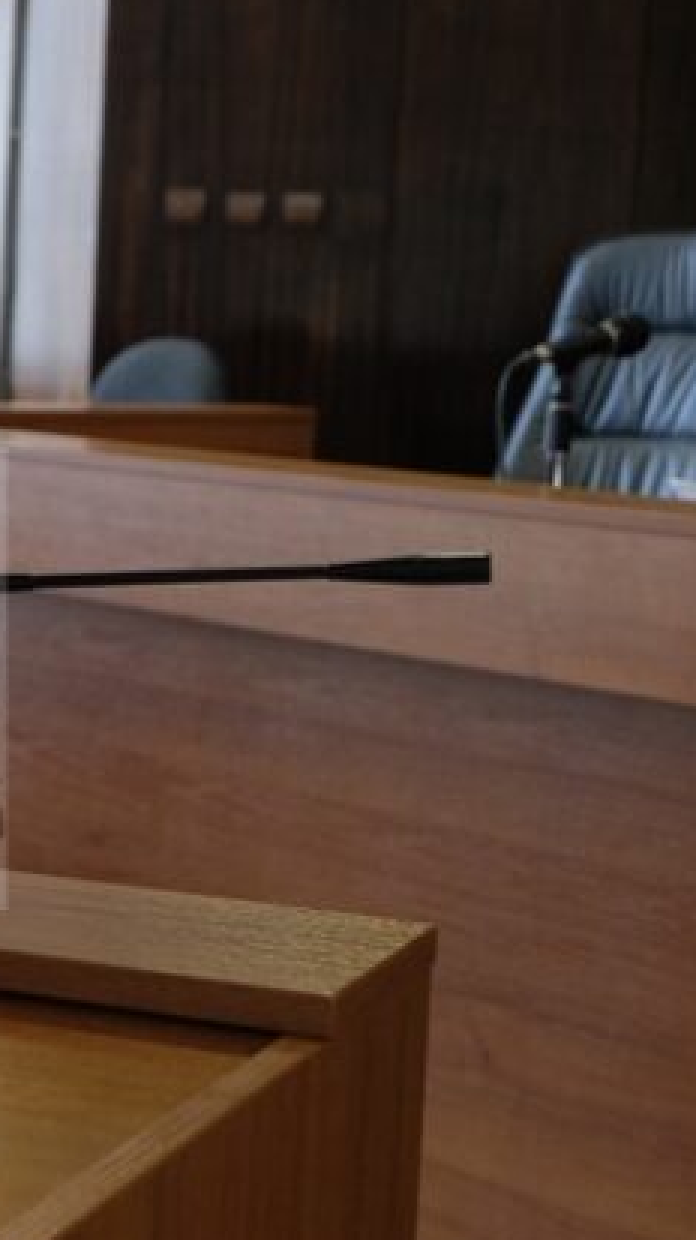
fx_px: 2726
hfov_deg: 13.8
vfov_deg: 25.6
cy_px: 679
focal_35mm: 83
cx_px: -291
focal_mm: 31
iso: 1600
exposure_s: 1/70
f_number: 4.7
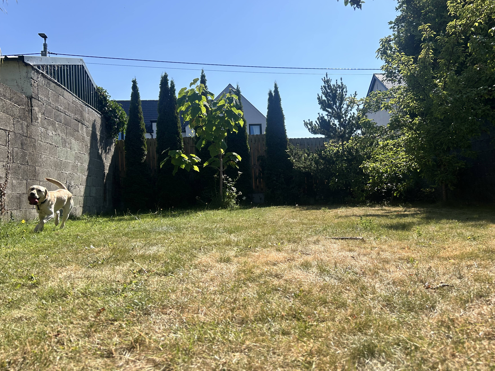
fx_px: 429
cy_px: 163
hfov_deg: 59.8
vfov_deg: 46.7
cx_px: 271
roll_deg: +3.2
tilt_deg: +3.2
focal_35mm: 30
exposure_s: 1/5319
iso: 50
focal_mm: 5.7
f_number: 1.5
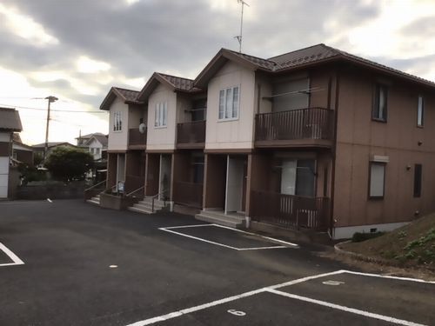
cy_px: 163
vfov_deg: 45.4
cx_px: 218
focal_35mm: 31
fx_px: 390
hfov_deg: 58.4
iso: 25
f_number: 2.4
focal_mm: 3.3
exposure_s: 1/365
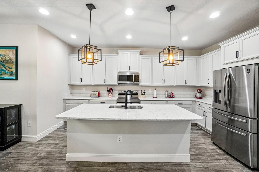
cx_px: 130
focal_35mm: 15
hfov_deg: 100.4
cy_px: 86
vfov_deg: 77.3
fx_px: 108
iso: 1600
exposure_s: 1/30
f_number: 8
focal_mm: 10
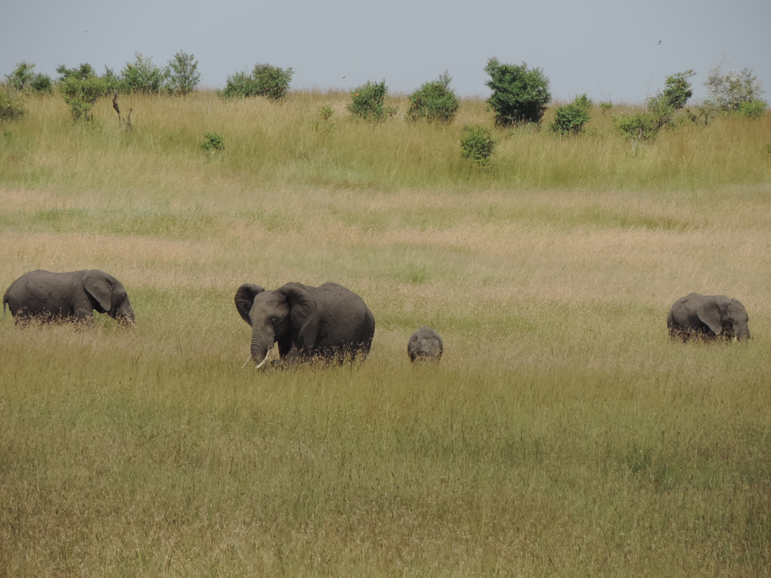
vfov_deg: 3.2
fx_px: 10468
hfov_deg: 4.2
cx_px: 386
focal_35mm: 470
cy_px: 289
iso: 80
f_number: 4.9
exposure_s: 1/640
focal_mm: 83.8
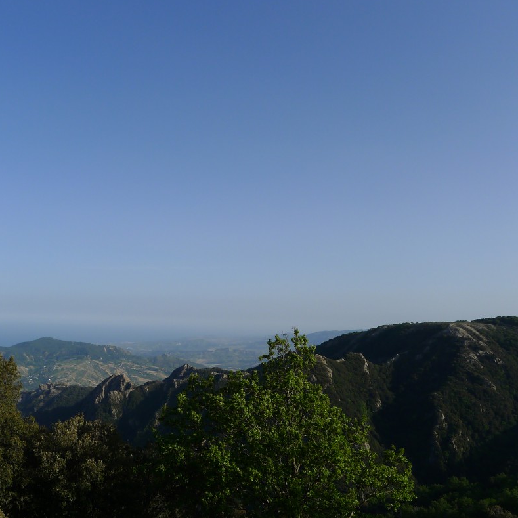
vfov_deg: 52.5
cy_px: 257
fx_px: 525
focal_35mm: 31
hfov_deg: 52.1
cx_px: 201
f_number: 4
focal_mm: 5.1
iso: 80
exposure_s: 1/1000
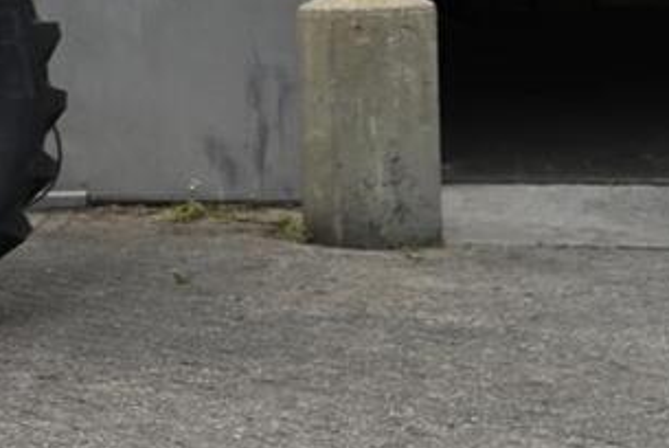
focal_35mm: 146
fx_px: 2716
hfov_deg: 13.4
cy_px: 102
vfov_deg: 9.4
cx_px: -283
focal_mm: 45
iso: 200
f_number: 4.5
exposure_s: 1/250
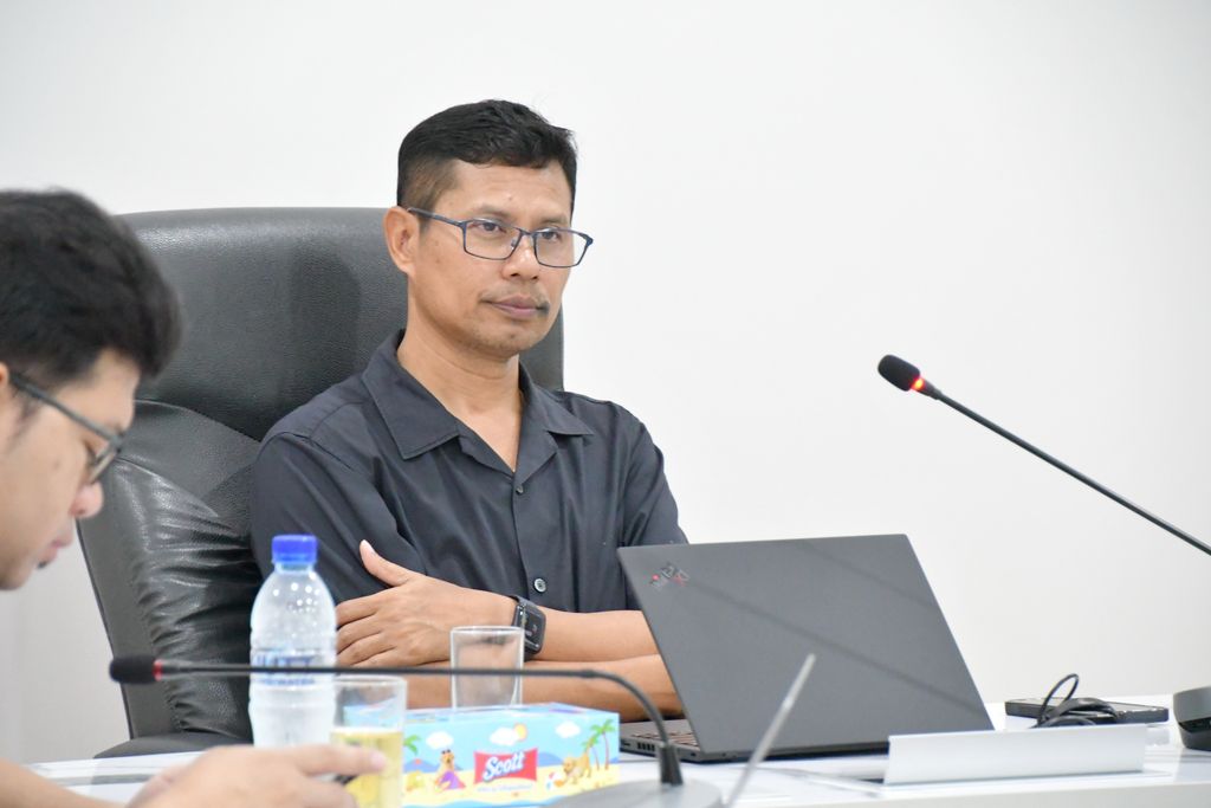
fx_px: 6796
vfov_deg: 6.8
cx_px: 606
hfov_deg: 10.2
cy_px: 404
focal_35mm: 202
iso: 10000
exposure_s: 1/125
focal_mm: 135
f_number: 6
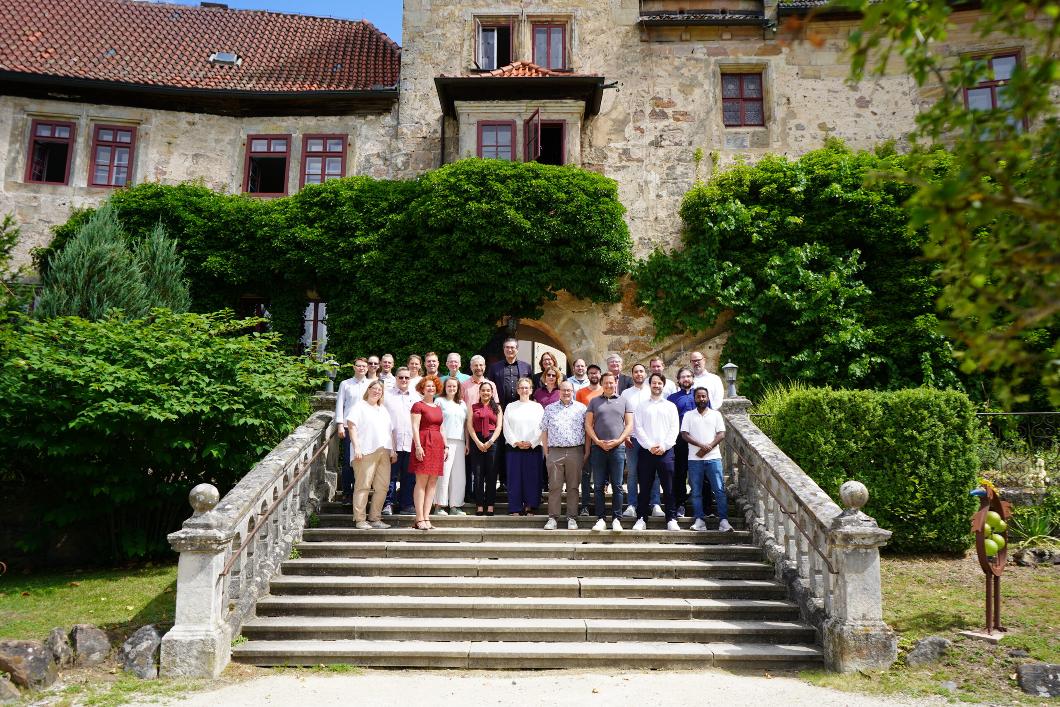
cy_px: 354
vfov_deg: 46.4
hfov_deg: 65.5
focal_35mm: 28
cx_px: 530
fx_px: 824
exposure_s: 1/320
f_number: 5
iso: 100
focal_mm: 28
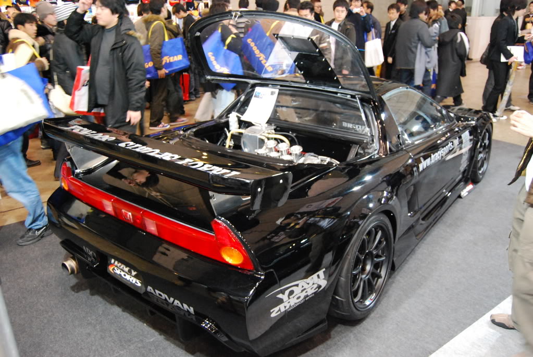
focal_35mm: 30
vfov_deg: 43.7
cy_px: 178
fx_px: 445
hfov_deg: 61.9
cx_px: 266
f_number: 3.8
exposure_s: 1/30
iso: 1600
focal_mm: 20
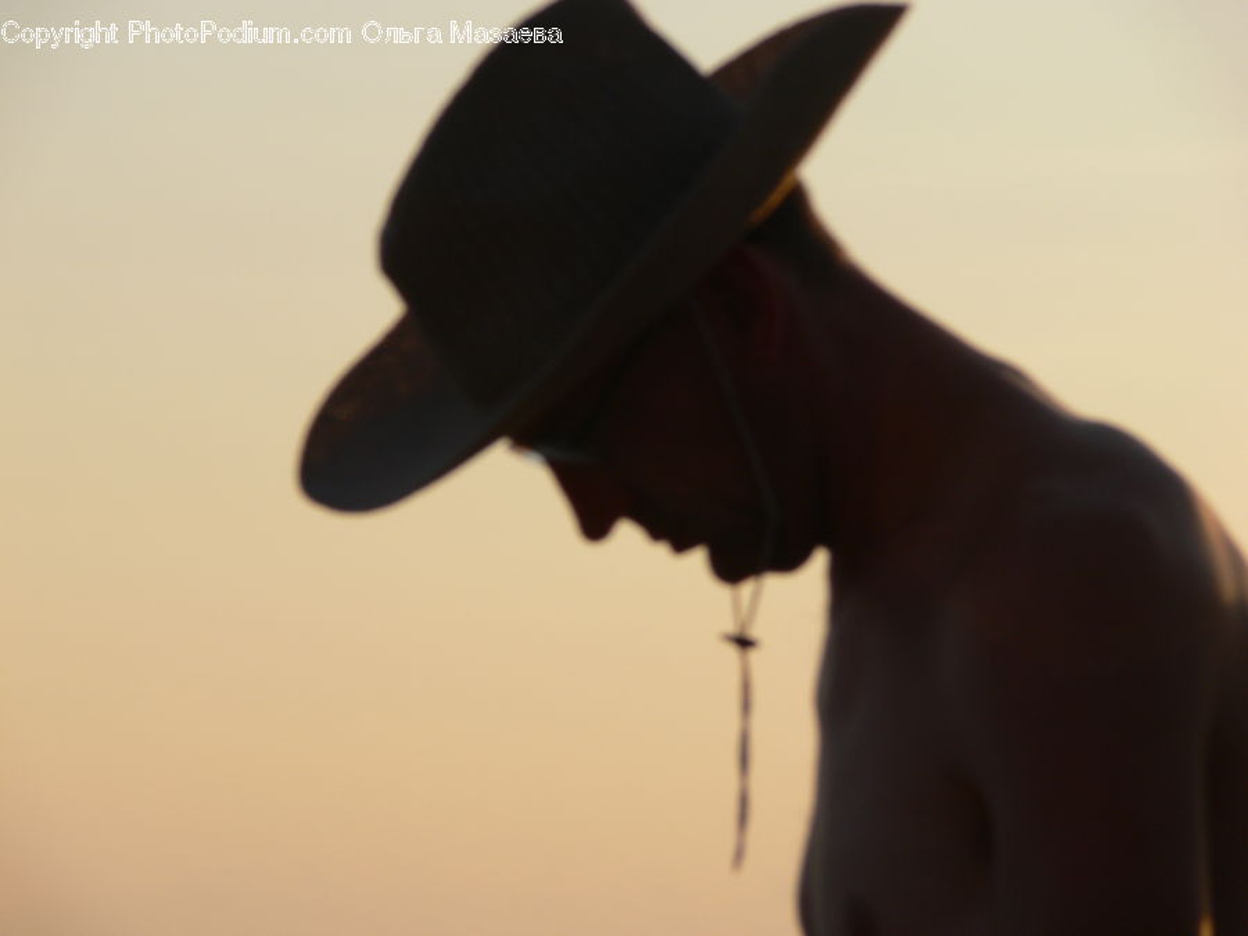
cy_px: 468
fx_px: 9806
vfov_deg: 5.5
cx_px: 624
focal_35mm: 272
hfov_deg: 7.3
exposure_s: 1/320
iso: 80
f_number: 5.6
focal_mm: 57.5
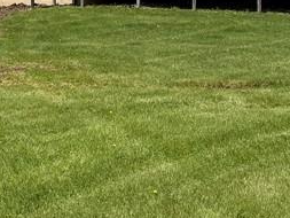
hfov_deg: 19.7
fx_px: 813
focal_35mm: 97
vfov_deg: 14.8
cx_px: 15
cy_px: -44
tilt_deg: +5.6
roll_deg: -1.3
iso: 80
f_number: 1.78
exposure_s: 1/6173
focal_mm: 6.76
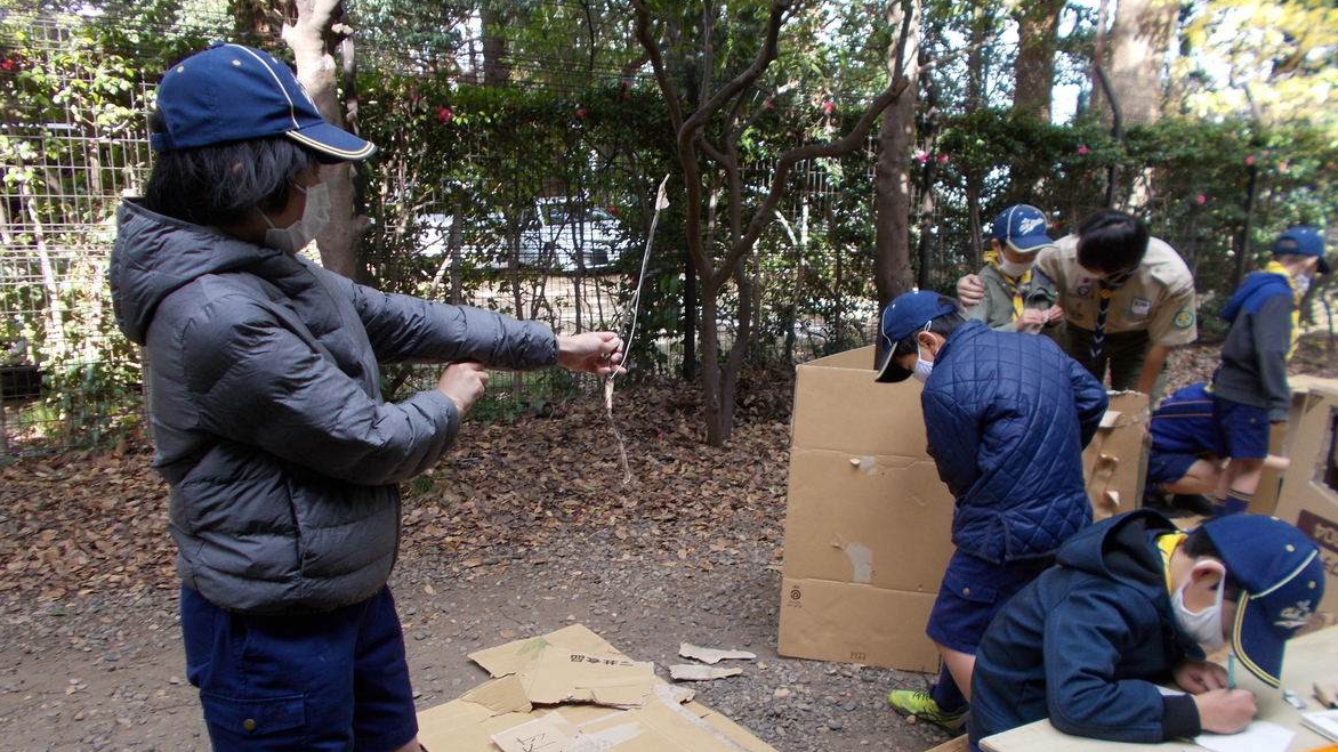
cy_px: 445
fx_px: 1029
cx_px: 668
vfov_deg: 40.0
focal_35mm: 29
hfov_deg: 66.1
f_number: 3.2
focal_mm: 4.6
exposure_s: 1/80
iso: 80
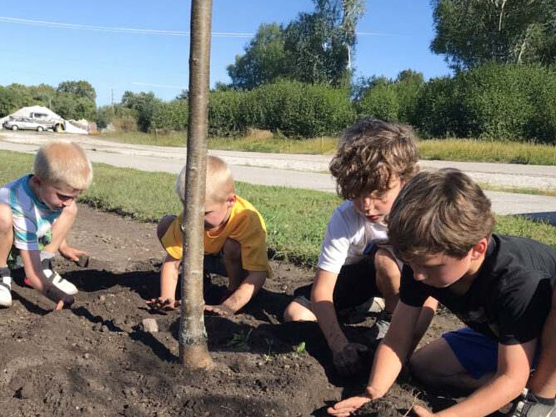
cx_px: 226
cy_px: 310
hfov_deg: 43.7
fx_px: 691
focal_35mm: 43
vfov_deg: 33.0
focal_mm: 3.99
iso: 20
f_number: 1.8
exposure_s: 1/1368
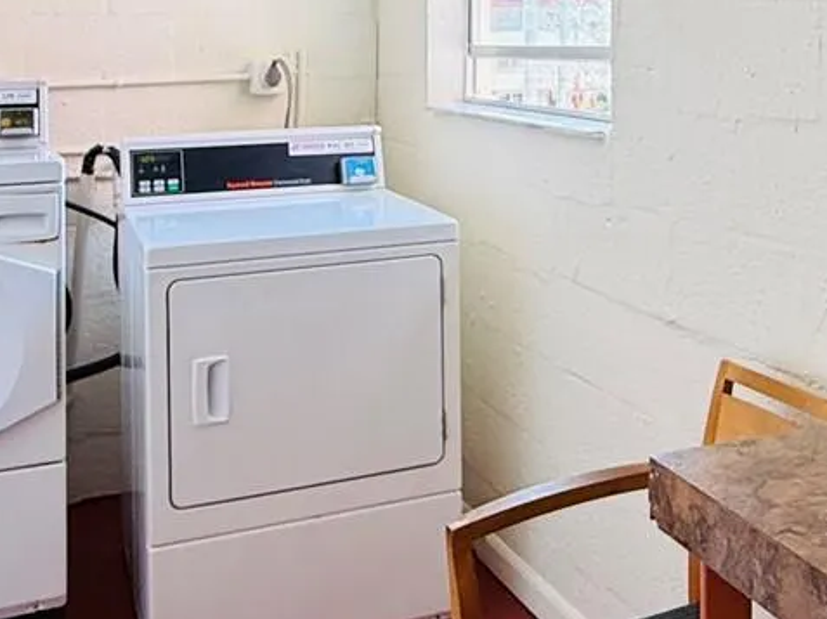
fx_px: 1122
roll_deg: +0.3
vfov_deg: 29.2
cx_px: 492
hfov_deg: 40.3
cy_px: 24
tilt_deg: -0.9
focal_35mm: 47
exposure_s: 1/99
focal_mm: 2.22
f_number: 2.2
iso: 80
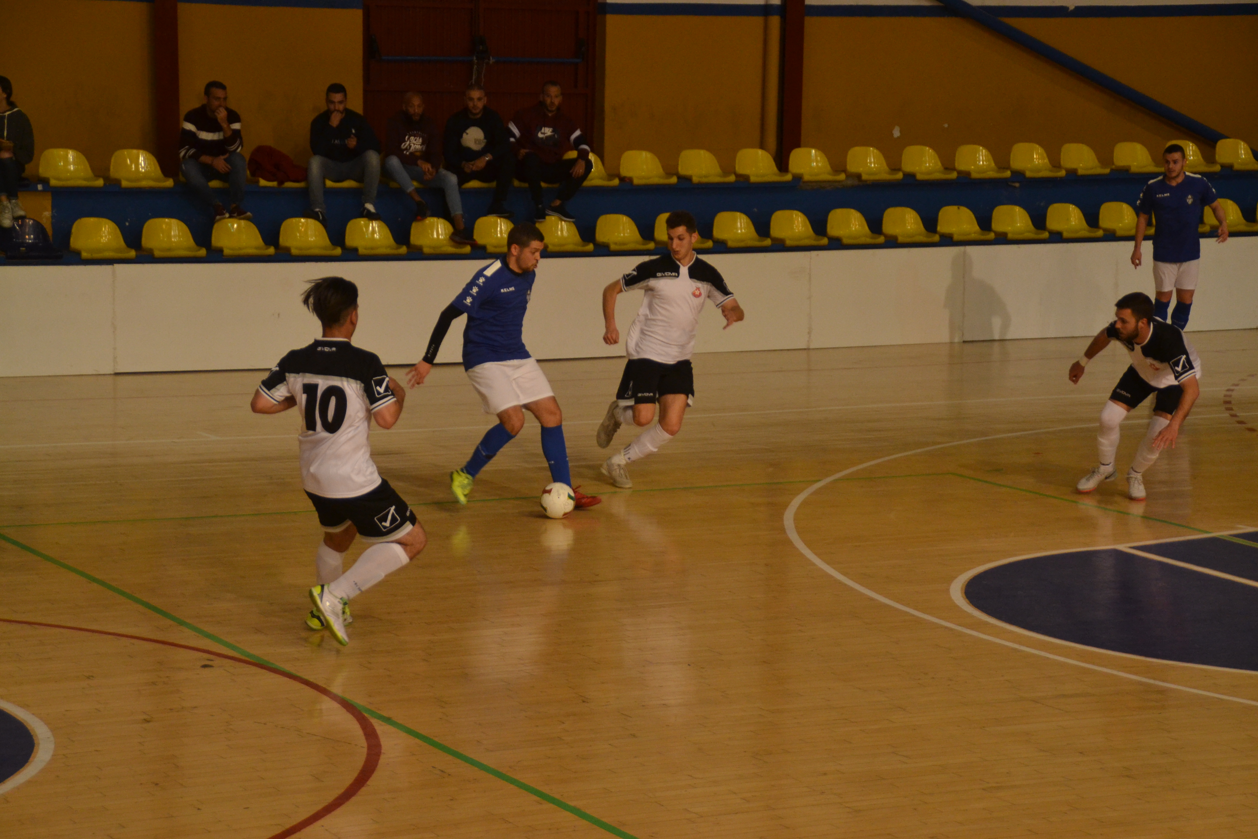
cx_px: 629
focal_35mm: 93
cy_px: 420
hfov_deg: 21.9
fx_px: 3250
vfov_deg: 14.7
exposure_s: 1/500
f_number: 5.3
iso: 1250
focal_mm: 62
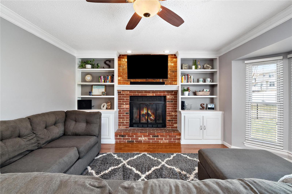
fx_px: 130
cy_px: 97
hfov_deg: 96.7
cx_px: 146
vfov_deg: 73.7
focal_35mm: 16
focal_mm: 8
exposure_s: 1/125
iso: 400
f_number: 7.1
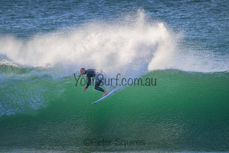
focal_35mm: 800
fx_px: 5090
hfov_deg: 2.6
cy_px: 76
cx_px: 114
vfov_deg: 1.7
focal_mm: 800
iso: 2000
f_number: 11
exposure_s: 1/1250
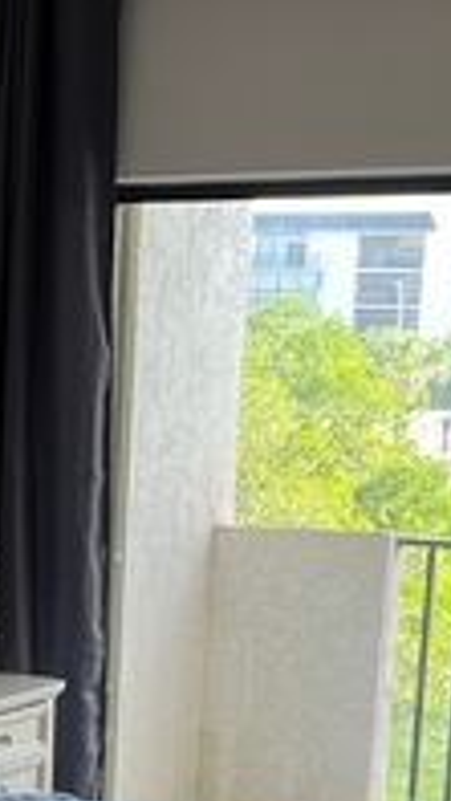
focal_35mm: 96
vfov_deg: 21.4
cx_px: -100
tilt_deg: -12.0
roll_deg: -0.8
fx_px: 2038
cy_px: 809
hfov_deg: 12.3
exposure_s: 1/120
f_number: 1.5
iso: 100
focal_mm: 5.7
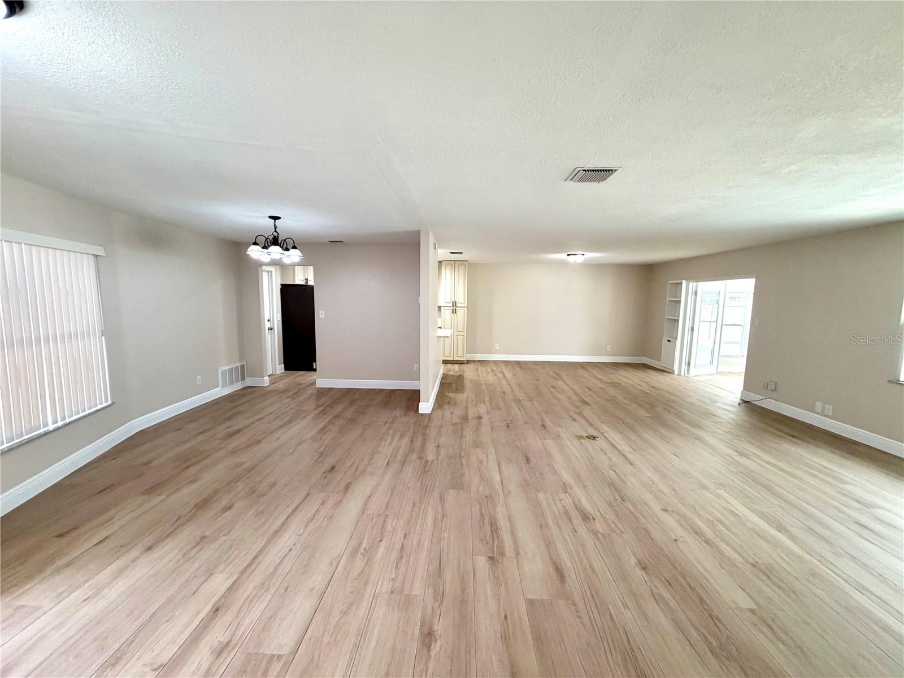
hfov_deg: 102.1
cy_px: 339
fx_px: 366
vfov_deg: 85.7
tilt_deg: -6.2
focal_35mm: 14
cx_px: 452
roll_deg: -0.3
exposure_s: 1/120
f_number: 2.2
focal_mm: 2.22
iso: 250
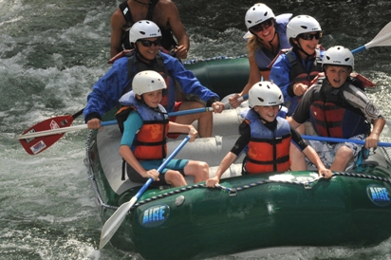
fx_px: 2529
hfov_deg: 8.8
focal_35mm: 233
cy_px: 93
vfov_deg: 5.9
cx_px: 223
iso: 320
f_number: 14
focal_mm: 100
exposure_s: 1/320
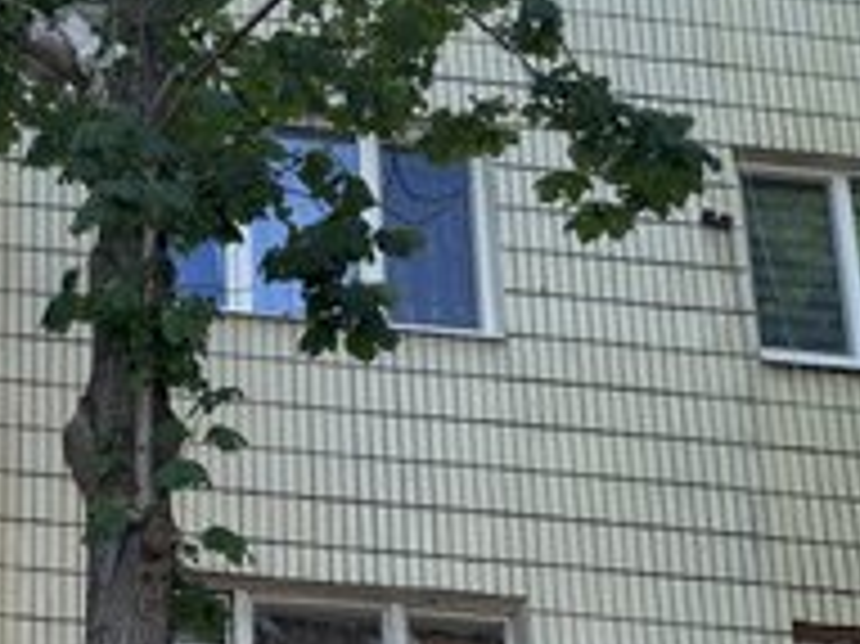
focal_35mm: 161
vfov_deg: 9.2
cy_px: 108
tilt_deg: +35.4
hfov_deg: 12.2
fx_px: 3997
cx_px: 180
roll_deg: +1.3
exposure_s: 1/269
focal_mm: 9
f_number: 2.8
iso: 25
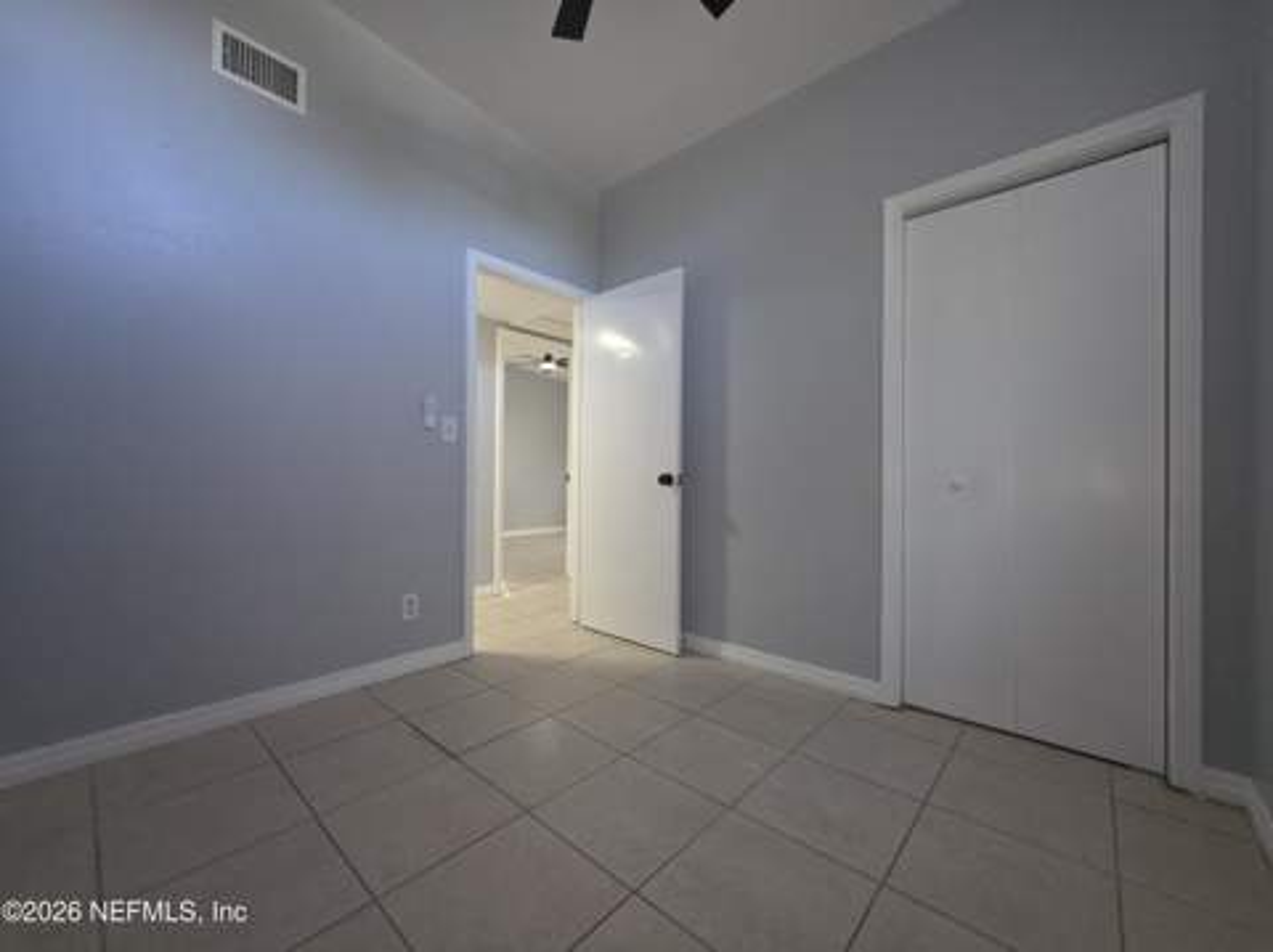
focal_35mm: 13
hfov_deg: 106.2
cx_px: 636
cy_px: 476
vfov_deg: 89.8
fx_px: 478
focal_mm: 2.2
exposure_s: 1/60
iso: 160
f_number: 1.9
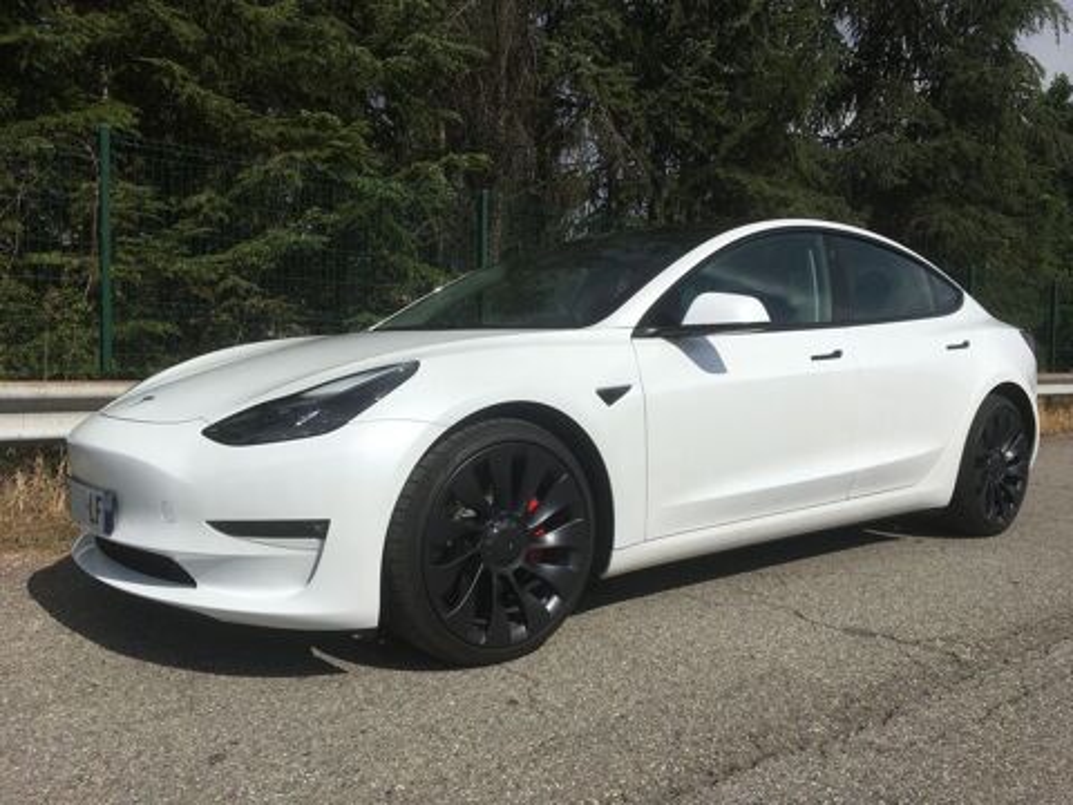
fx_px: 899
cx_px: 536
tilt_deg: -1.5
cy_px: 402
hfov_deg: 61.7
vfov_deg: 48.2
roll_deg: -0.9
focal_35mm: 29
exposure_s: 1/5917
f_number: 2.2
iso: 25
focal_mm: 4.15
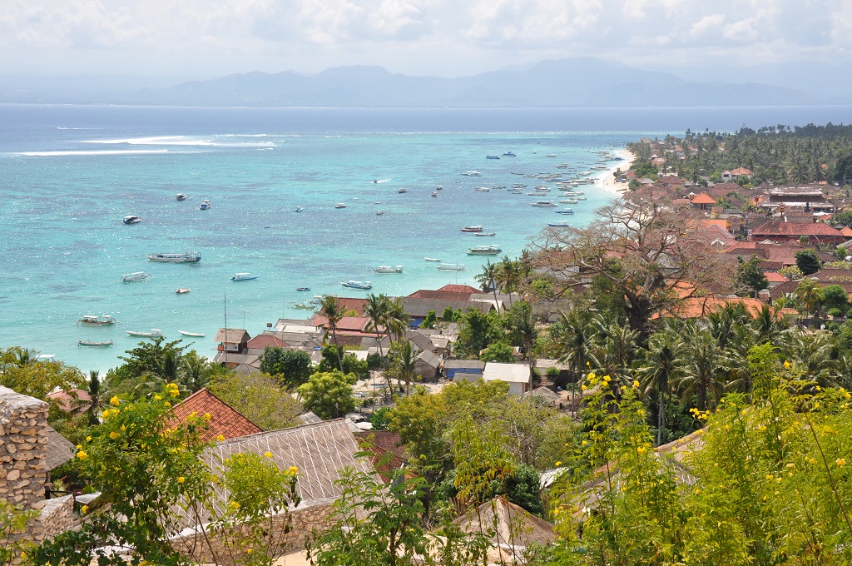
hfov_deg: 33.4
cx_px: 426
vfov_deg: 22.6
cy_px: 283
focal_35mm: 60
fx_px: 1418
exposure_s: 1/320
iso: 200
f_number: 9
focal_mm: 40
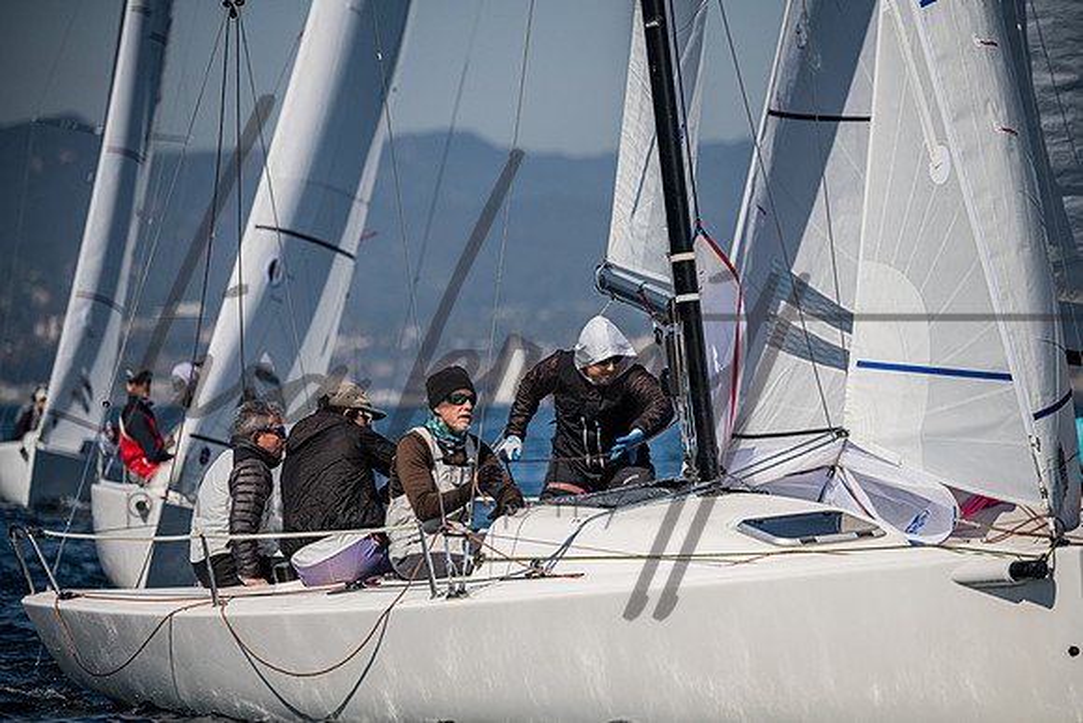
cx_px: 542
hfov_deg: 8.6
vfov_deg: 5.7
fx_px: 7221
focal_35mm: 240
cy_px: 362
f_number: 5
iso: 400
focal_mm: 240
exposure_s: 1/8000
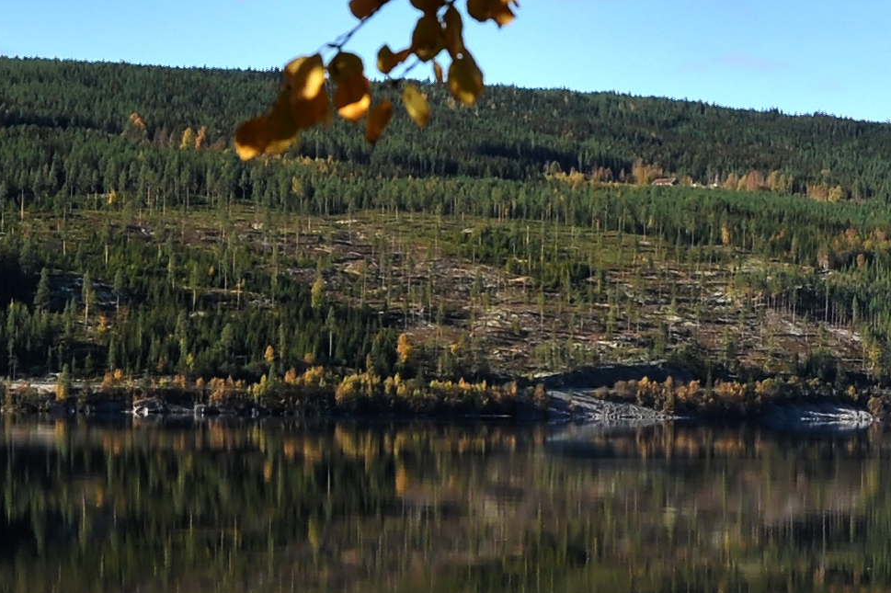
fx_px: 3043
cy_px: 359
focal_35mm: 123
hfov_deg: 16.2
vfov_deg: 11.1
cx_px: 951
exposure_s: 1/320
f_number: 9
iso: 200
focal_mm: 28
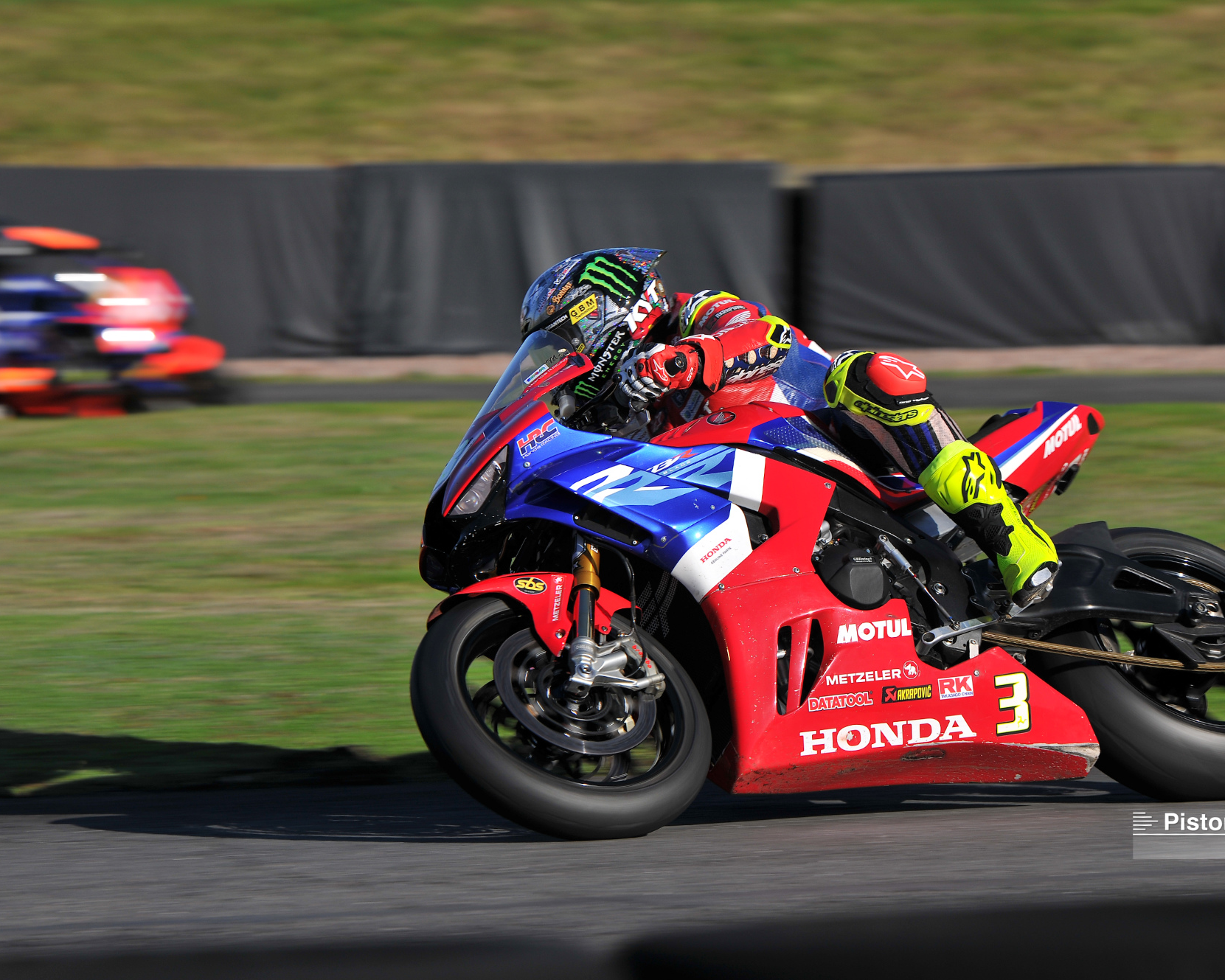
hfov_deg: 8.5
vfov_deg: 6.8
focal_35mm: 226
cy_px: 490
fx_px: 8194
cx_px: 670
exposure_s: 1/200
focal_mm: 200
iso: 125
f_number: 7.1
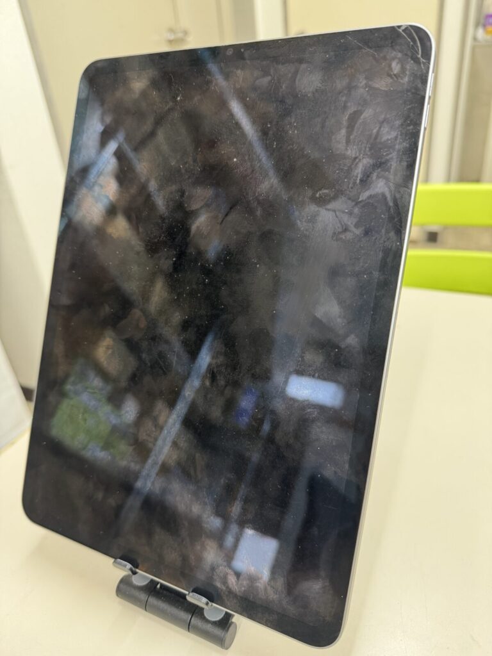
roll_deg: +5.4
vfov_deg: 71.6
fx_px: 455
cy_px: 328
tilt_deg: -30.5
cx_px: 246
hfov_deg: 56.8
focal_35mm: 24
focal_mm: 6.76
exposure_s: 1/50
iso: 320
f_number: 1.78
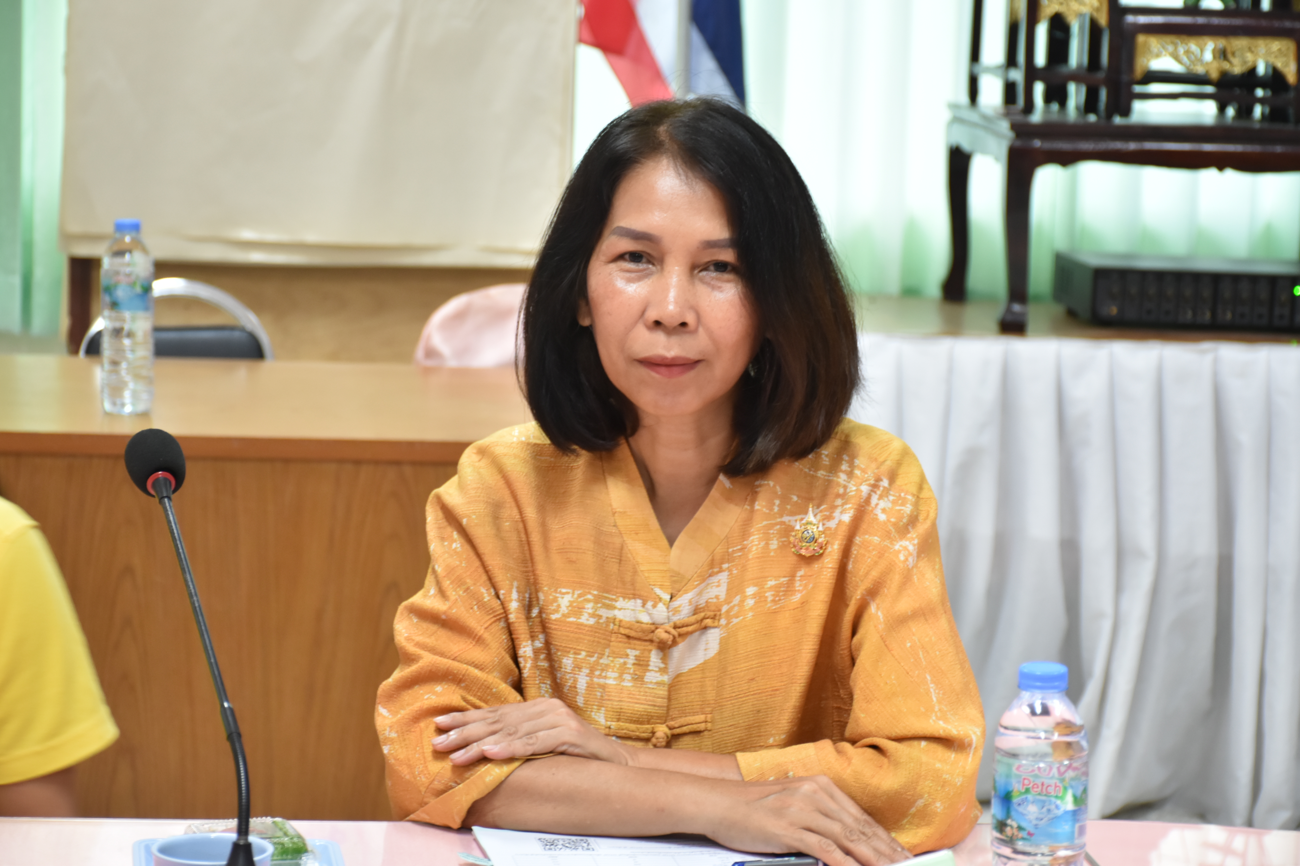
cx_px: 650
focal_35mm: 99
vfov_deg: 13.8
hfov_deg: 20.6
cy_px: 433
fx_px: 3575
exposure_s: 1/25
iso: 800
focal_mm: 66
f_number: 5
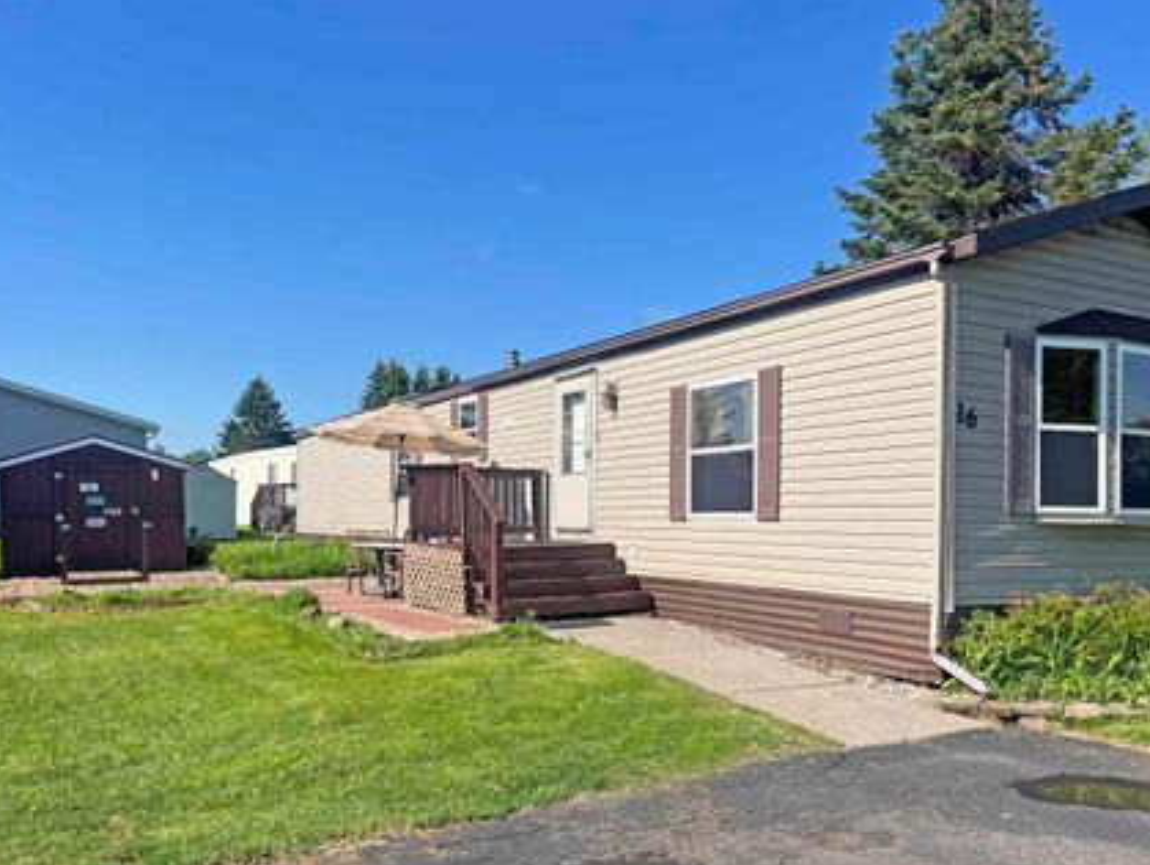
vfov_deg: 45.3
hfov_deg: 58.1
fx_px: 1031
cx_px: 653
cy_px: 512
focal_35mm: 31
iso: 50
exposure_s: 1/3745
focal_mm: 5.1
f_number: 1.6
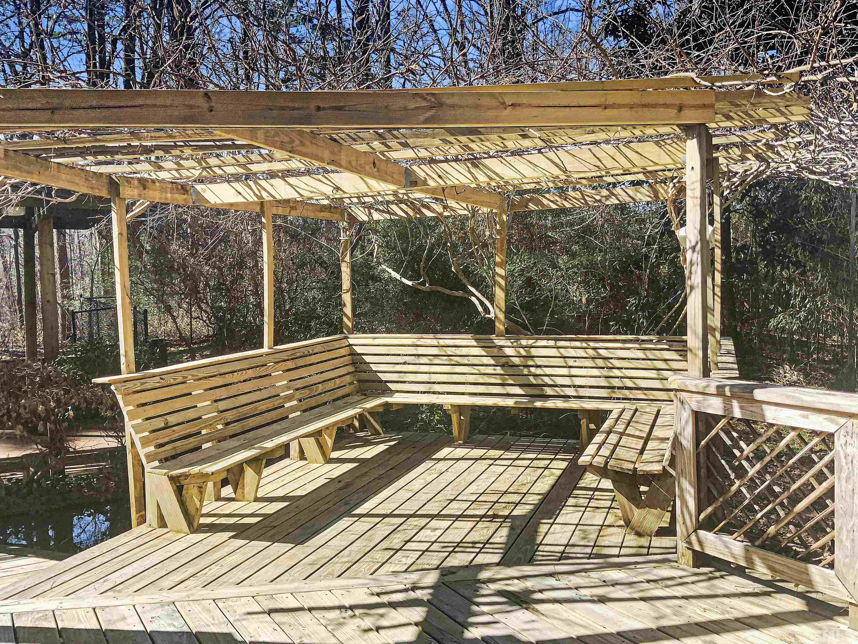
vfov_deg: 48.2
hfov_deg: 61.6
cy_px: 322
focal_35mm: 29
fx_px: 719
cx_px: 429
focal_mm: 3
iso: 16
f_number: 1.8
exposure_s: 1/944
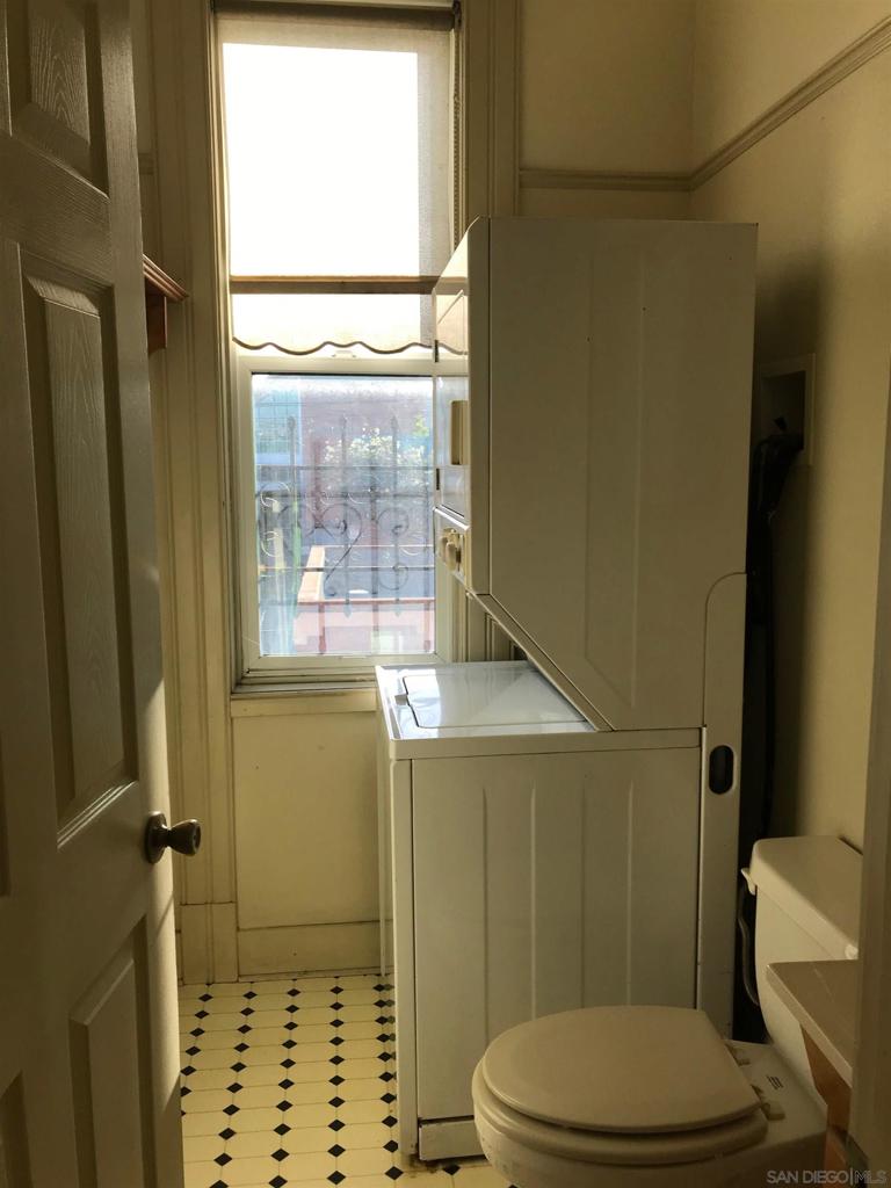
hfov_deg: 49.7
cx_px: 446
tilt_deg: -6.9
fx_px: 961
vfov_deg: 63.4
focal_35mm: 28
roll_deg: +2.0
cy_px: 594
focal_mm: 3.99
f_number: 1.8
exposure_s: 1/257
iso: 20
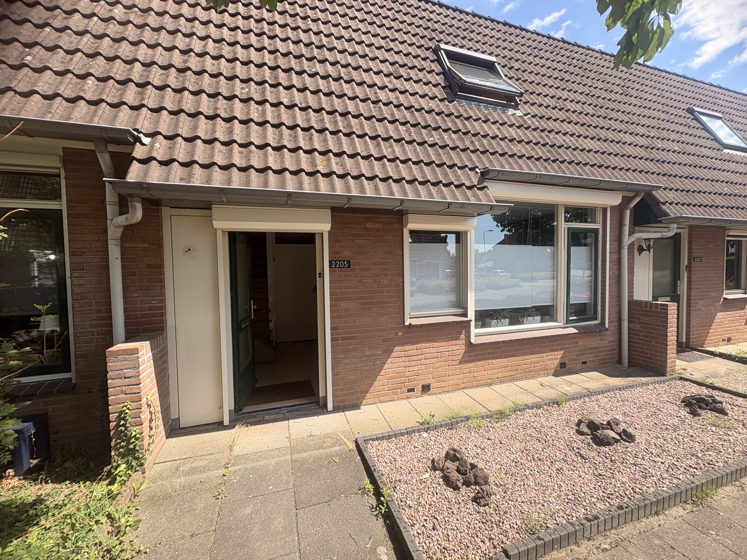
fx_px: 302
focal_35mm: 14
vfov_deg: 85.7
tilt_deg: -2.2
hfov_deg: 102.1
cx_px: 374
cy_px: 280
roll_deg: +1.0
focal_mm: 2.22
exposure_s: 1/482
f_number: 2.2
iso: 40
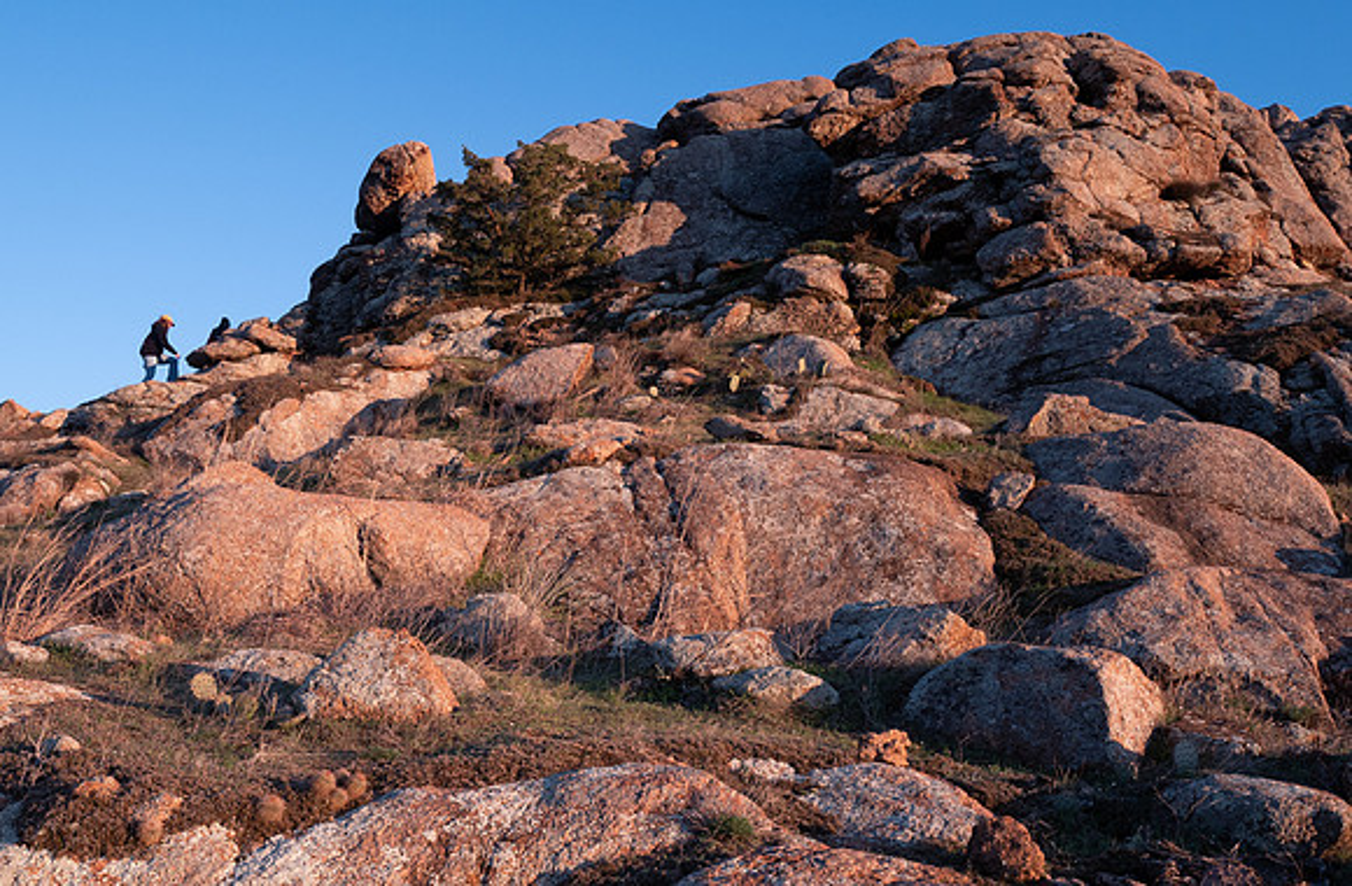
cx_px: 549
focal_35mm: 35
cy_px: 523
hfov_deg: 54.7
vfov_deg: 37.6
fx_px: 1298
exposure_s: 1/100
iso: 200
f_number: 8
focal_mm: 14
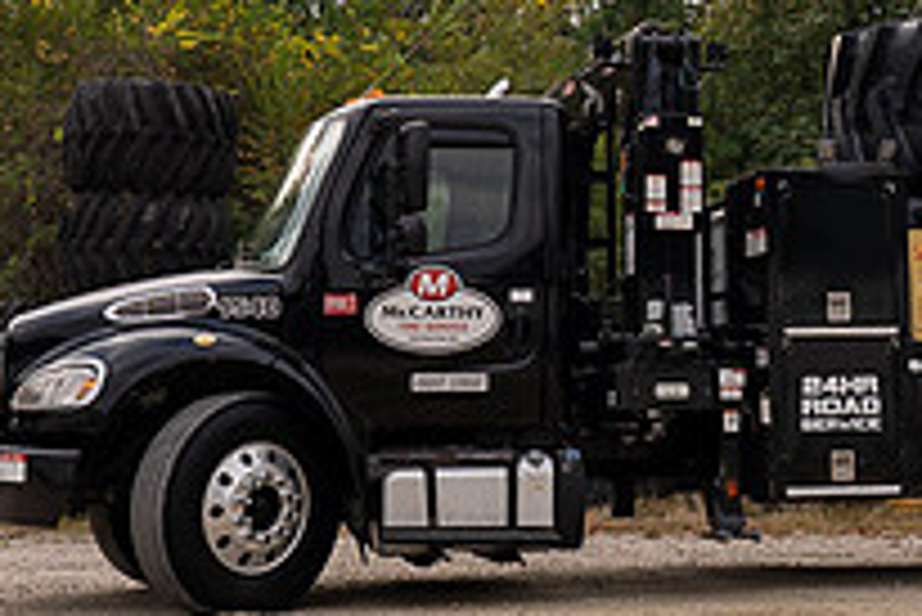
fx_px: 2102
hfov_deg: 24.4
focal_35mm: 82
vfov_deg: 16.5
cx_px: 733
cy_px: 101
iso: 100
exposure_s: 1/125
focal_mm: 29
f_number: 5.6
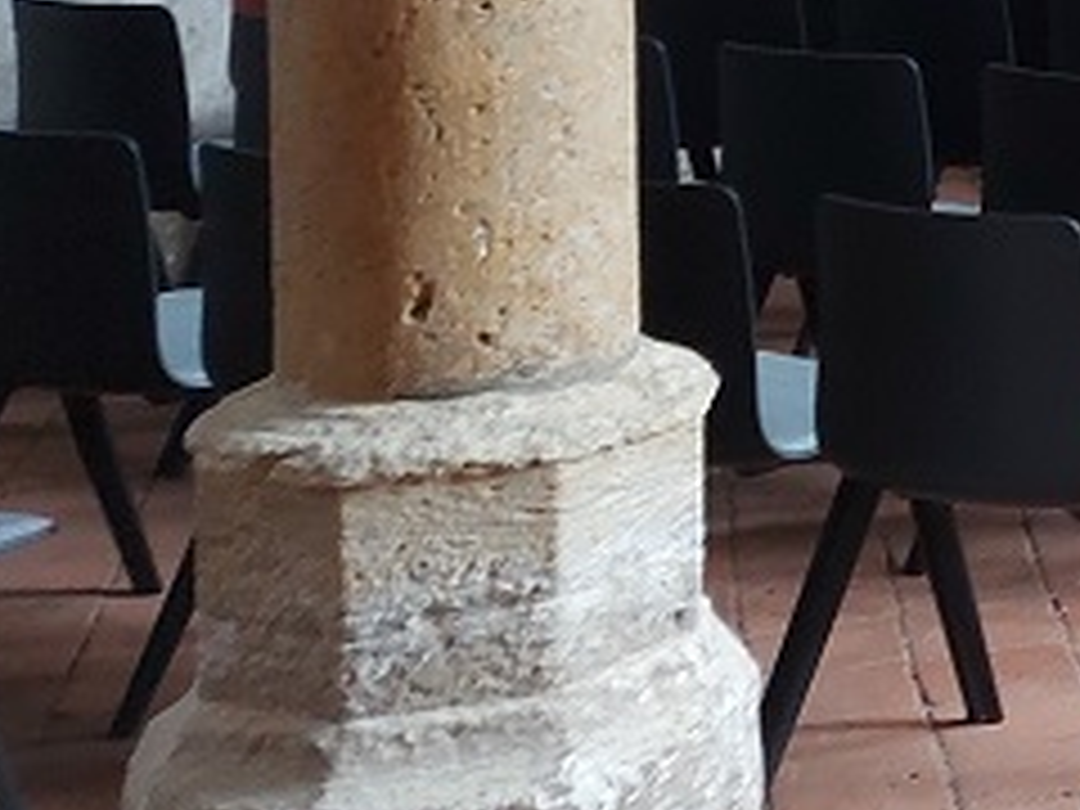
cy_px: -520
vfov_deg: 13.4
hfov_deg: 15.6
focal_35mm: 102
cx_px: 2115
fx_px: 3182
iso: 125
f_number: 1.8
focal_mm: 5.23
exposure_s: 1/60
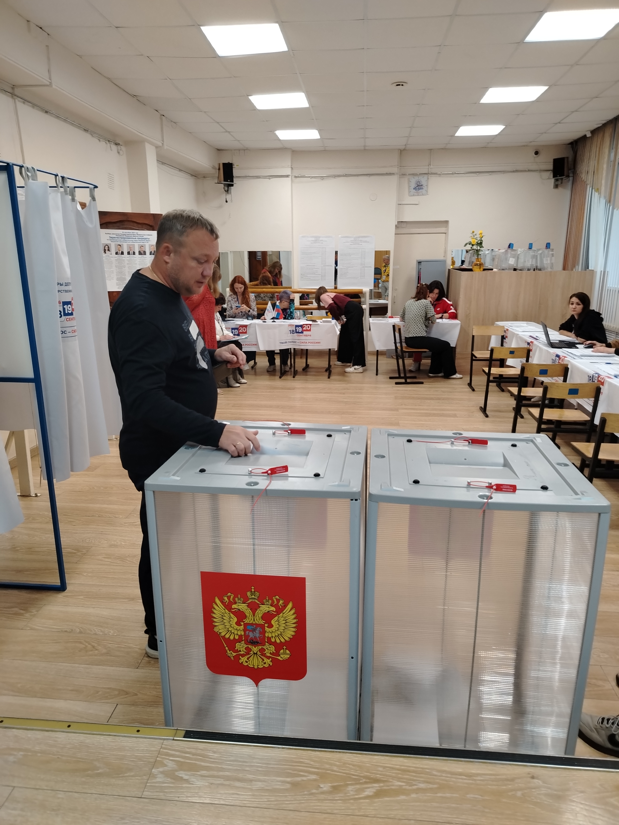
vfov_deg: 71.6
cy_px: 412
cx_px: 310
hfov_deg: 56.8
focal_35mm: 24
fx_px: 572
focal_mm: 5.25
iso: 978
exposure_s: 1/100
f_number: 1.75
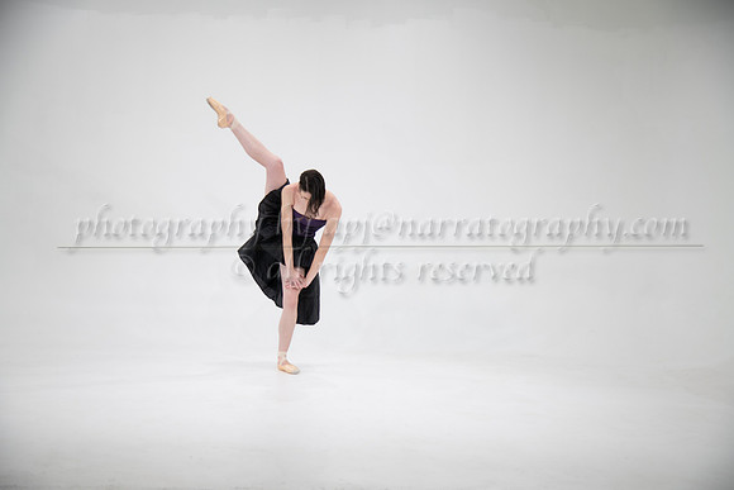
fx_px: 1020
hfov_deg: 39.6
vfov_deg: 27.0
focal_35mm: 50
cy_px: 245
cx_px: 367
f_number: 4
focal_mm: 50
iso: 400
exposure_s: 1/500
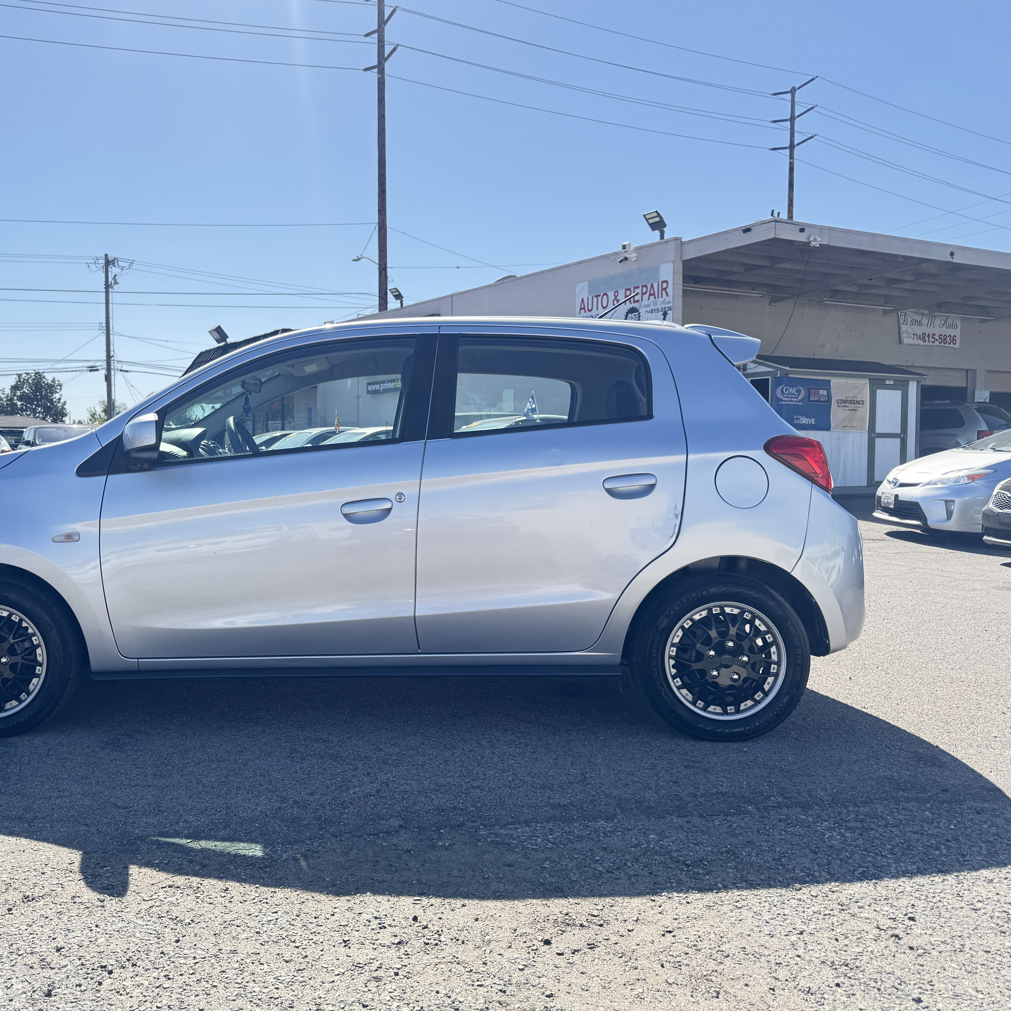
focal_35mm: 29
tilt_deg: -2.1
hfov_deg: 54.3
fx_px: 958
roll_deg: -0.3
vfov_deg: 55.6
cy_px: 495
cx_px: 323
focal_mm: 6.76
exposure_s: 1/2331
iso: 80
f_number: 1.78
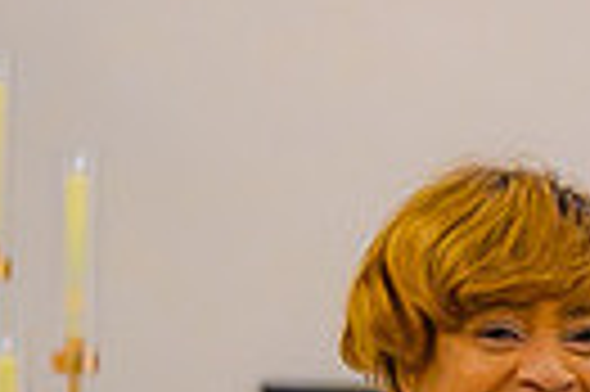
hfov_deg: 4.4
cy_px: 669
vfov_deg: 2.9
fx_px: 7628
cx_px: 1261
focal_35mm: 466
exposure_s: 1/200
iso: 5000
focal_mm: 70
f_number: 2.8
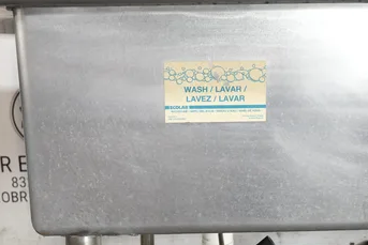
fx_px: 429
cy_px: 120
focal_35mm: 42
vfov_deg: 31.9
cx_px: 212
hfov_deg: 46.2
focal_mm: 13.29
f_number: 3.5
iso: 1250
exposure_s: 1/40
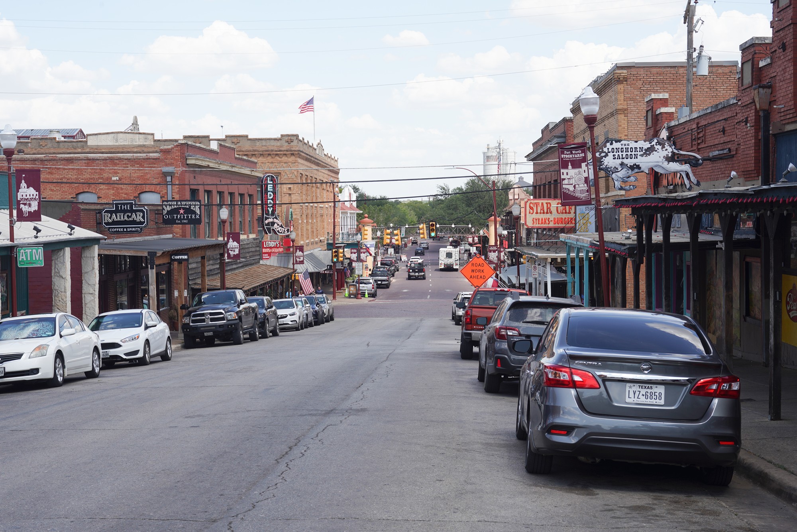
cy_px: 266
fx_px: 1328
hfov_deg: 33.4
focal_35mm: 60
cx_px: 398
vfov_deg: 22.6
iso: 160
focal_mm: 60
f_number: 14
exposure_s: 1/100
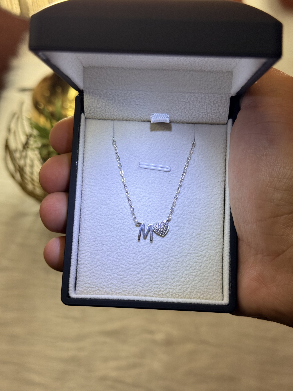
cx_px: 146
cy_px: 196
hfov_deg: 30.3
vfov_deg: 39.7
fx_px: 542
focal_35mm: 48
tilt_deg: -47.9
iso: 64
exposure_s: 1/100
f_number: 1.78
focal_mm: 6.76
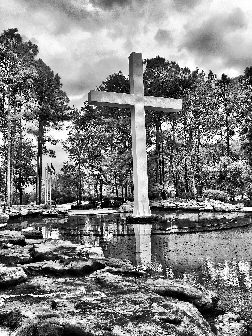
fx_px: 281
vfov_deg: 61.7
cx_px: 126
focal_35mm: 29
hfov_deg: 48.2
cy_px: 168
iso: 25
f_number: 2.2
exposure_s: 1/1748
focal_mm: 4.15
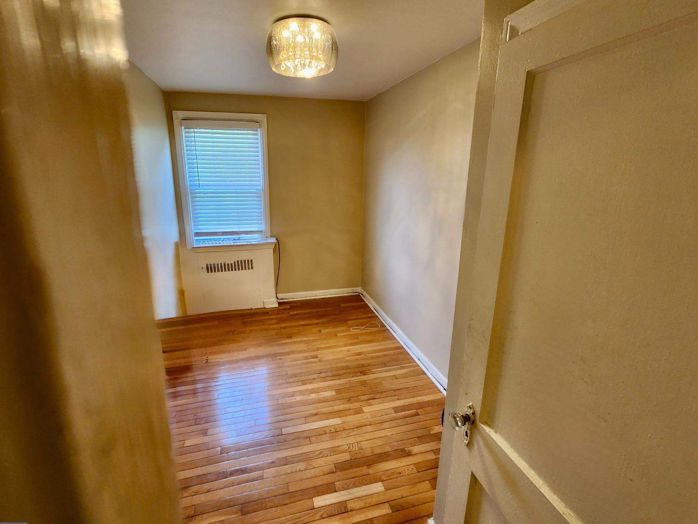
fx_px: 302
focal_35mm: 15
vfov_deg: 81.7
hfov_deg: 98.1
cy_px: 252
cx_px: 332
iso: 200
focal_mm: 2.2
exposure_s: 1/60
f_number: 2.2
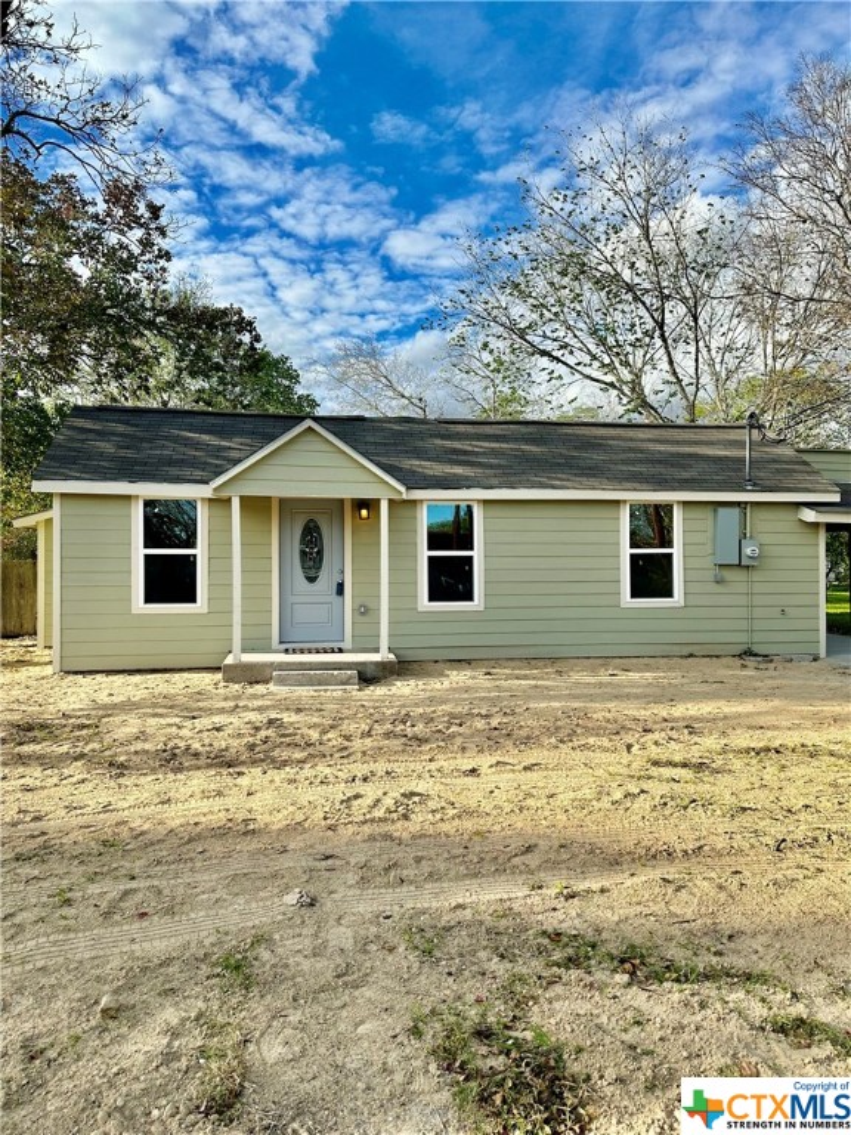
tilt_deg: +0.3
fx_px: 787
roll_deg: +0.2
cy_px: 568
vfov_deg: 71.6
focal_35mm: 24
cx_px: 426
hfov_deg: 56.8
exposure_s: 1/3058
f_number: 1.78
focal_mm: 6.86
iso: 80
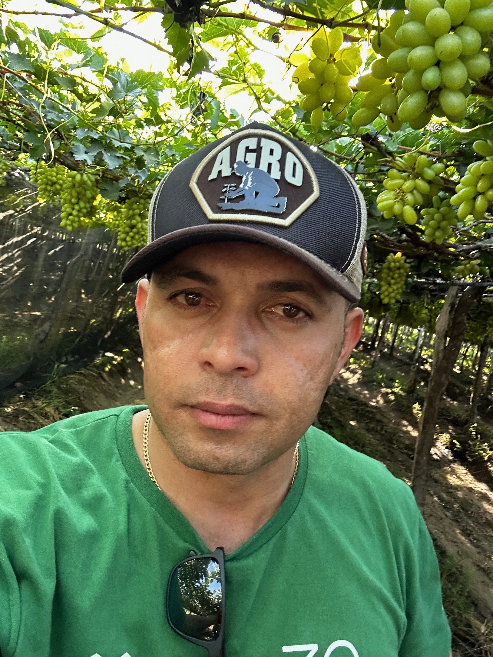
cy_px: 328
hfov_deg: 46.8
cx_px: 246
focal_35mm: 30
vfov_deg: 60.0
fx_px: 570
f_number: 1.9
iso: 160
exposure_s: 1/60
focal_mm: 2.69
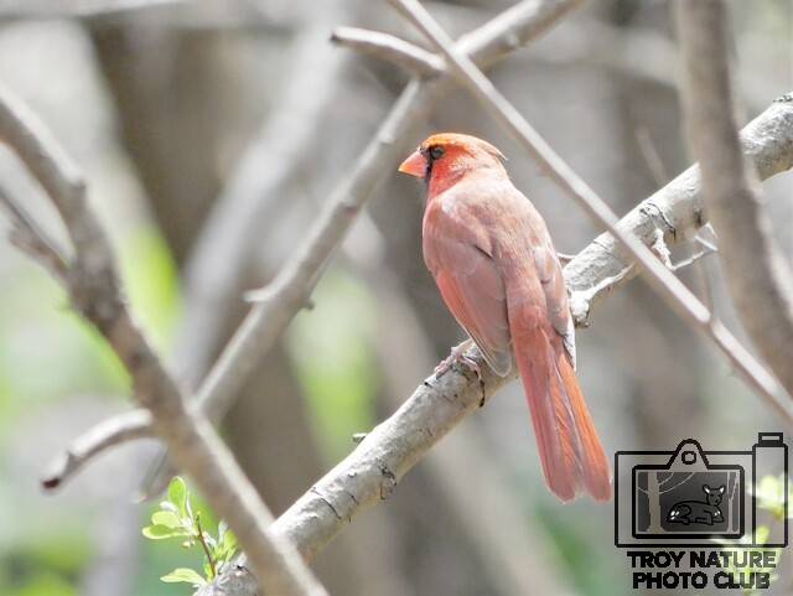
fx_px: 13755
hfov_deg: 3.3
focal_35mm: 600
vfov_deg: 2.5
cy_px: 298
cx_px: 396
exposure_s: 1/800
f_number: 5.6
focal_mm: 300
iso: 2000
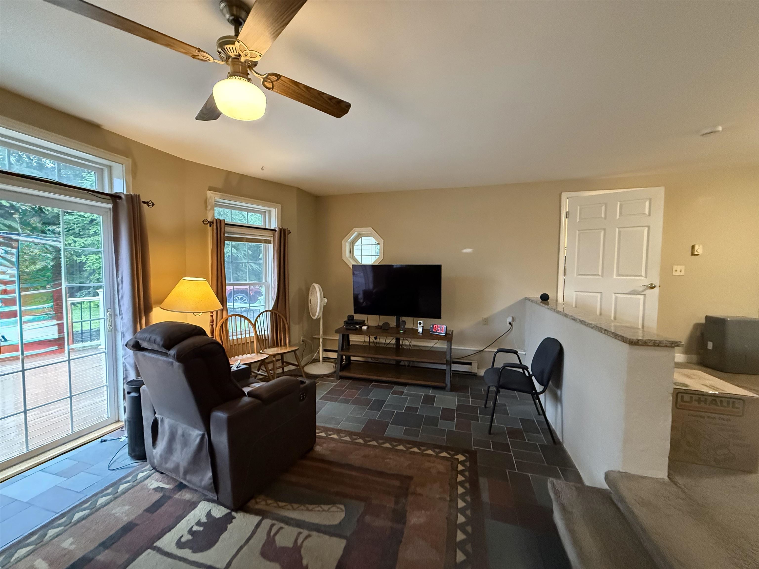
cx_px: 380
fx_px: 307
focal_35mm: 14
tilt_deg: -1.8
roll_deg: +0.0
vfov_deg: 85.7
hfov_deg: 102.1
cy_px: 284
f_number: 2.2
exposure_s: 1/60
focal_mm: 2.22
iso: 1000
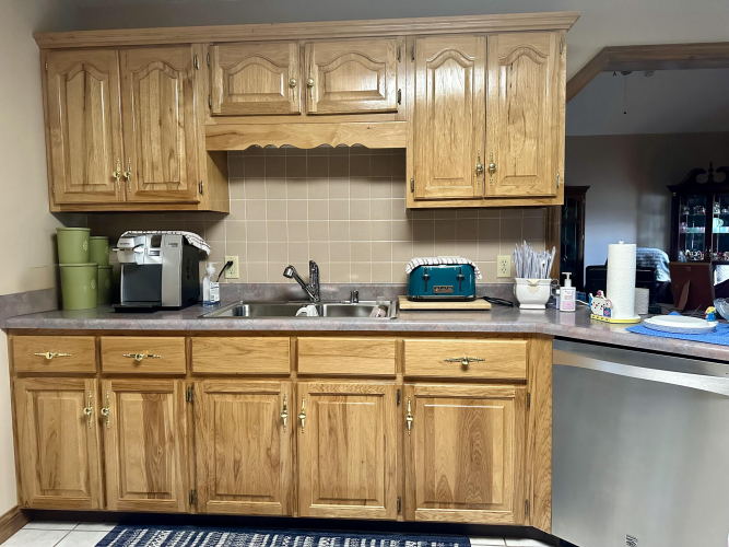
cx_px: 364
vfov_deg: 56.8
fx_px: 505
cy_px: 274
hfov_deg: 71.6
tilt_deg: -4.0
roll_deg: +0.4
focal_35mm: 24
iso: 640
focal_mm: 6.86
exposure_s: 1/60
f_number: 1.78
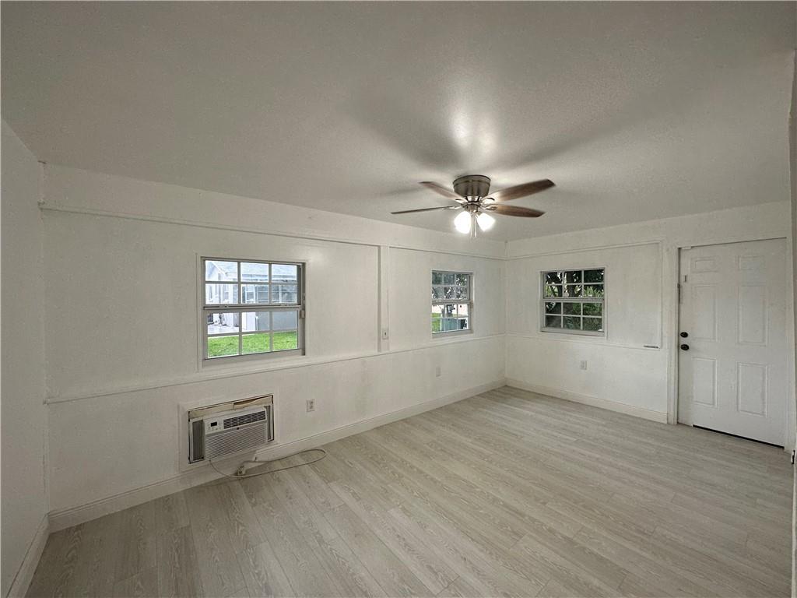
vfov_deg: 85.7
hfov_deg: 102.1
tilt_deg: -1.7
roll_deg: +0.6
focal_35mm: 14
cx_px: 398
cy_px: 299
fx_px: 322
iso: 80
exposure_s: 1/120
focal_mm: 2.22
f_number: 2.2
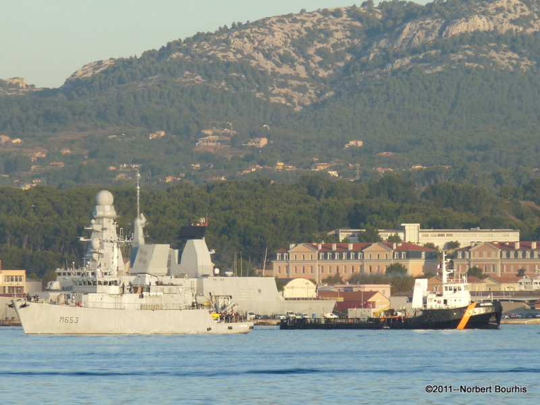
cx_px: 270
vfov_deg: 3.6
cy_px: 202
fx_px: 6427
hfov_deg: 4.8
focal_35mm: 412
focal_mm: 52.1
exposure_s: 1/250
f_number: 5.6
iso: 100
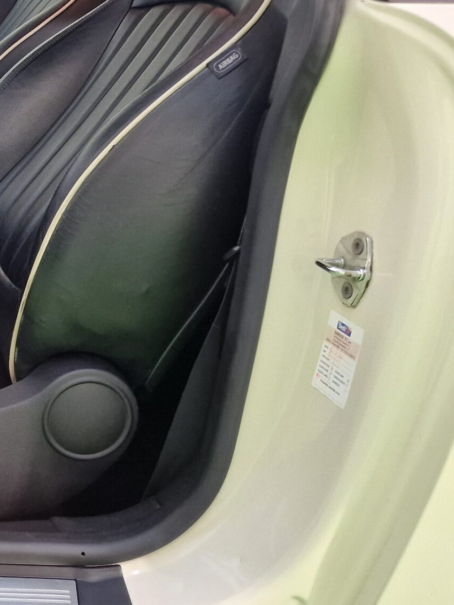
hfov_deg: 23.2
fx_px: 909
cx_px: -207
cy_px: 114
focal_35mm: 52
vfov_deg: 35.5
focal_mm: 6.4
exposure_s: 1/50
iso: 320
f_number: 1.8
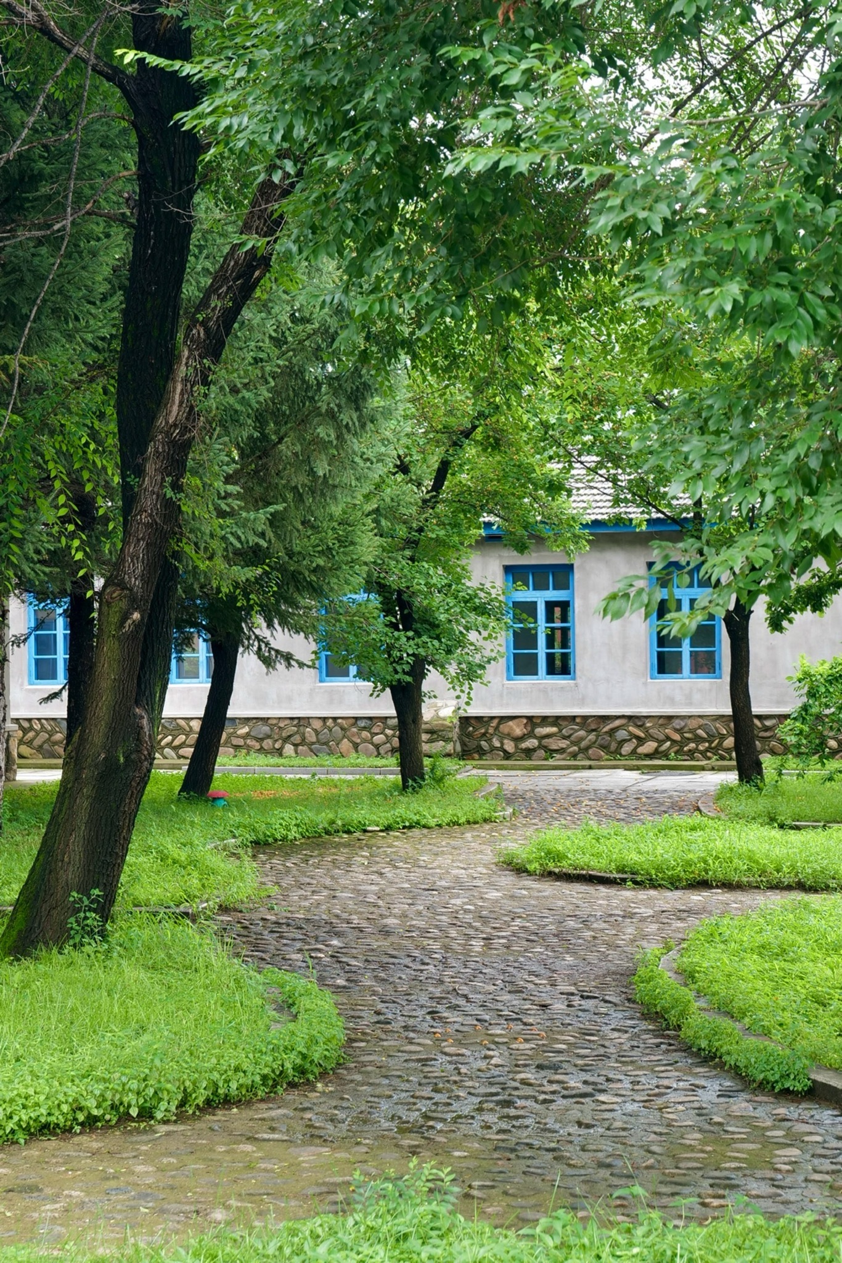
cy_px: 632
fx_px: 1683
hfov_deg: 28.1
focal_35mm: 48
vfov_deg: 41.1
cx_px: 421
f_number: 5.6
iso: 100
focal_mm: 48
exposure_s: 1/10
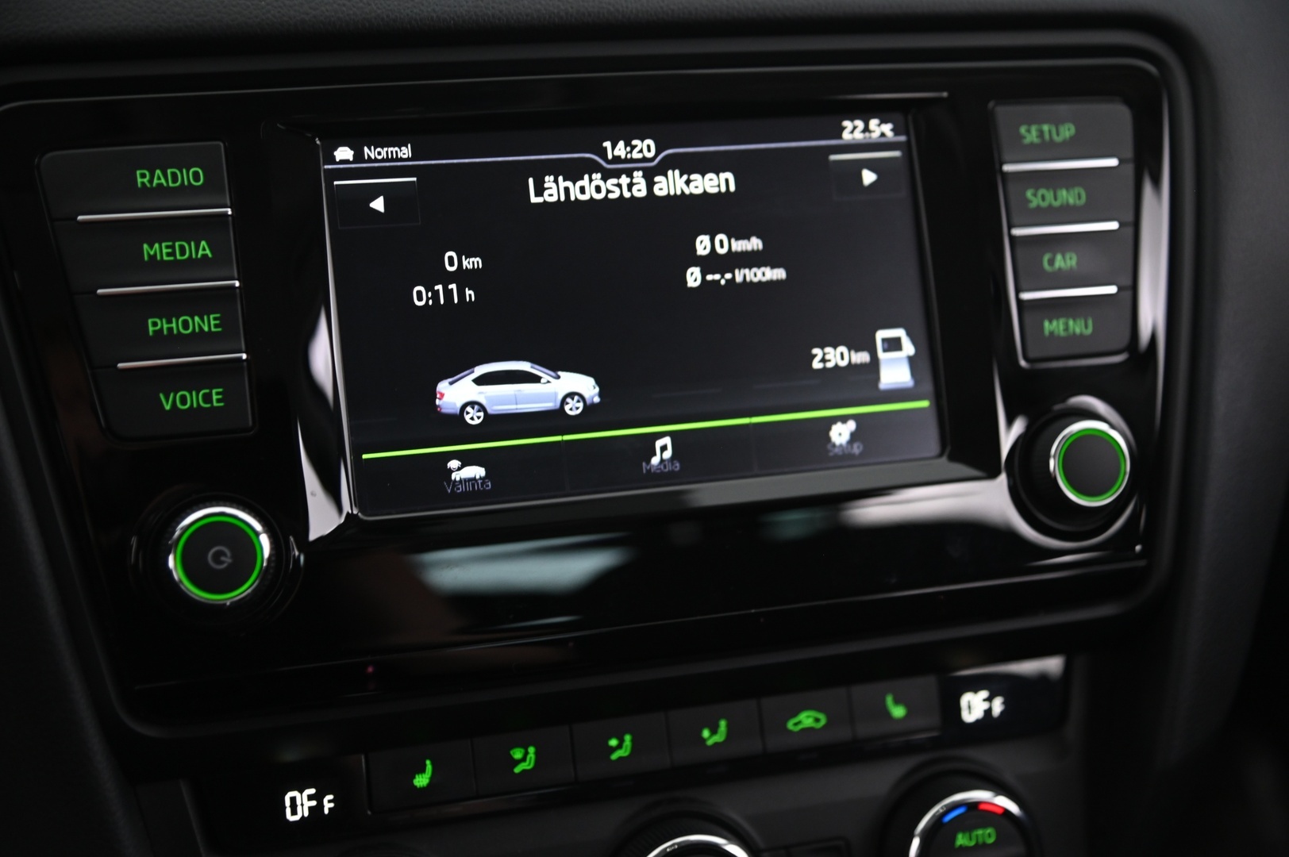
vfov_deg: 25.9
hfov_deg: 38.2
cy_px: 428
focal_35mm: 52
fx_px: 1860
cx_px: 644
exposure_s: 1/15
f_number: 4
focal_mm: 52
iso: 2000
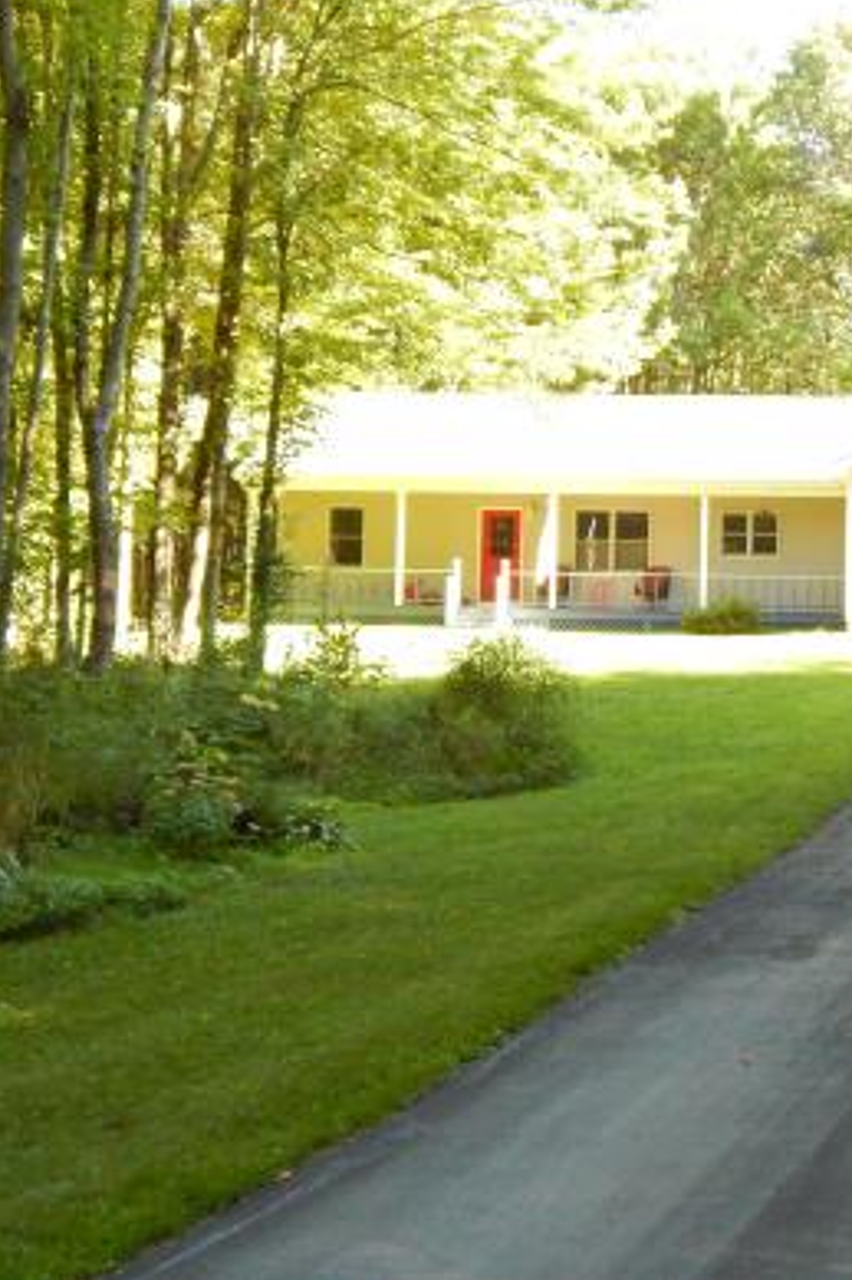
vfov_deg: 33.9
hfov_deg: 22.5
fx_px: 2096
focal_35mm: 59
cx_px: 740
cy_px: 568
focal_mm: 6.8
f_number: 3.4
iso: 800
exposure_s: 1/250
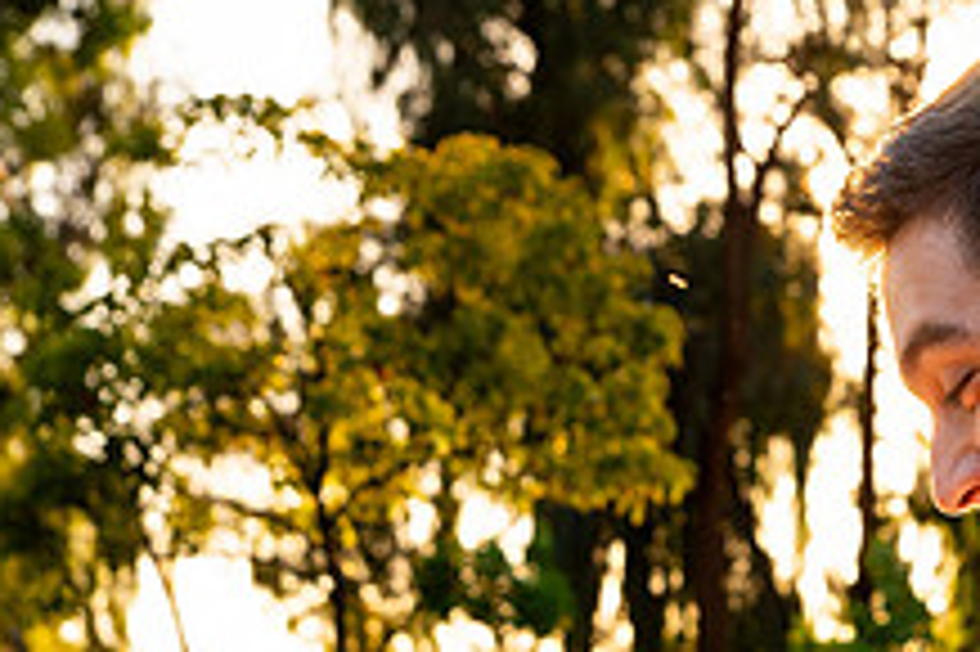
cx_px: 1133
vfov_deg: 10.1
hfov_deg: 15.0
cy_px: 821
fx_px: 3618
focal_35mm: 133
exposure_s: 1/320
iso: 200
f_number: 5.6
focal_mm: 50
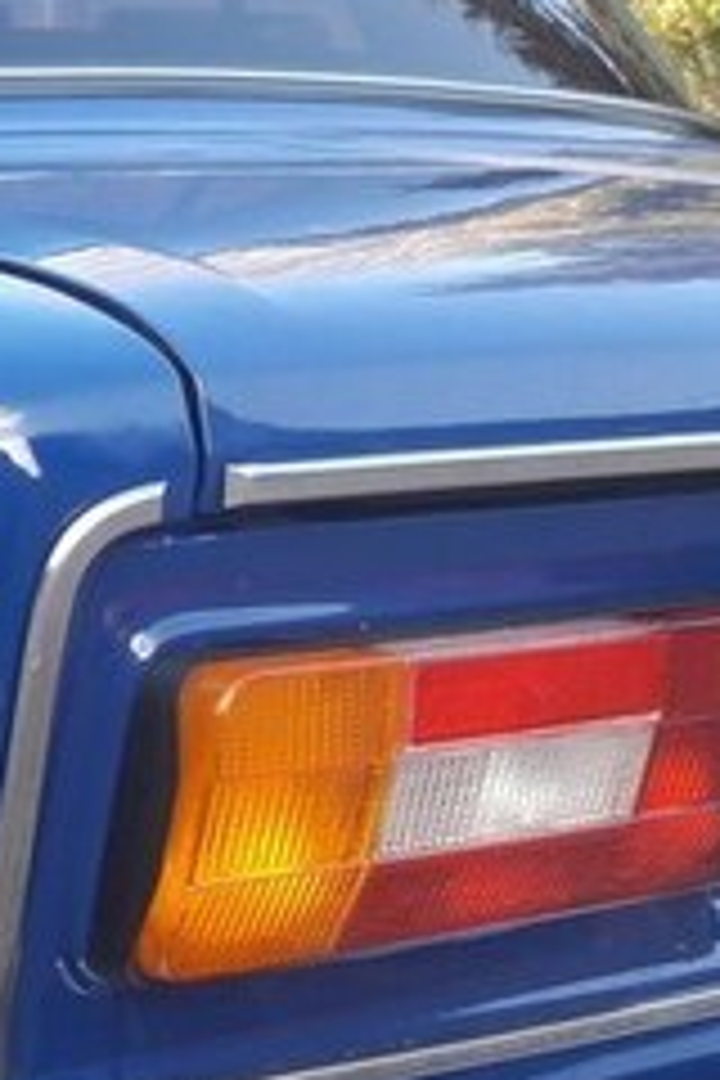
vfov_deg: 25.3
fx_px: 2400
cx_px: -459
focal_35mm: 80
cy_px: 641
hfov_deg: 15.3
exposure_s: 1/100
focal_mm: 3.7
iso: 64
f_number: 1.9
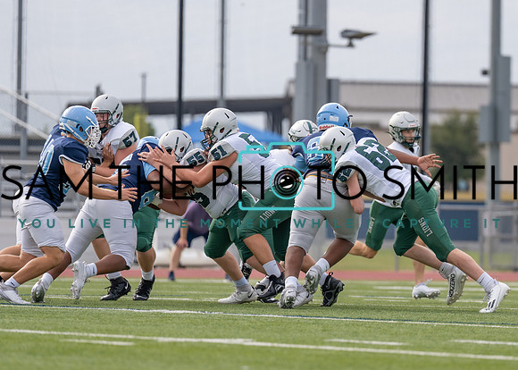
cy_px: 209
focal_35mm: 322
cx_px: 376
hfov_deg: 6.3
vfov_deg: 4.5
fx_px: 4739
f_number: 2.8
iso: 100
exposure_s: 1/1250
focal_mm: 200
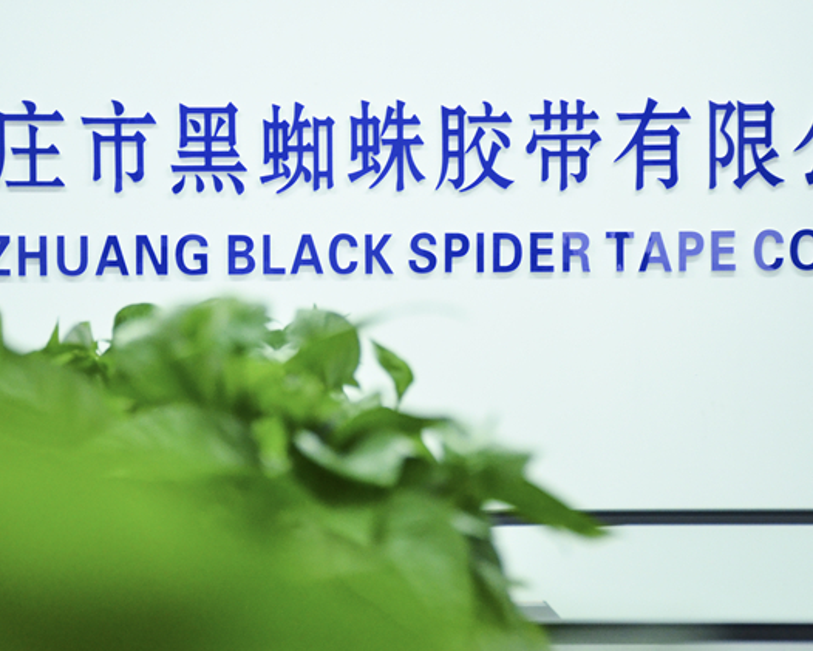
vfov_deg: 11.0
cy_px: 274
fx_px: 3393
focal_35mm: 141
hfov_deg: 13.7
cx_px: 346
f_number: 5
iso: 2000
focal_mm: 66
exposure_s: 1/100
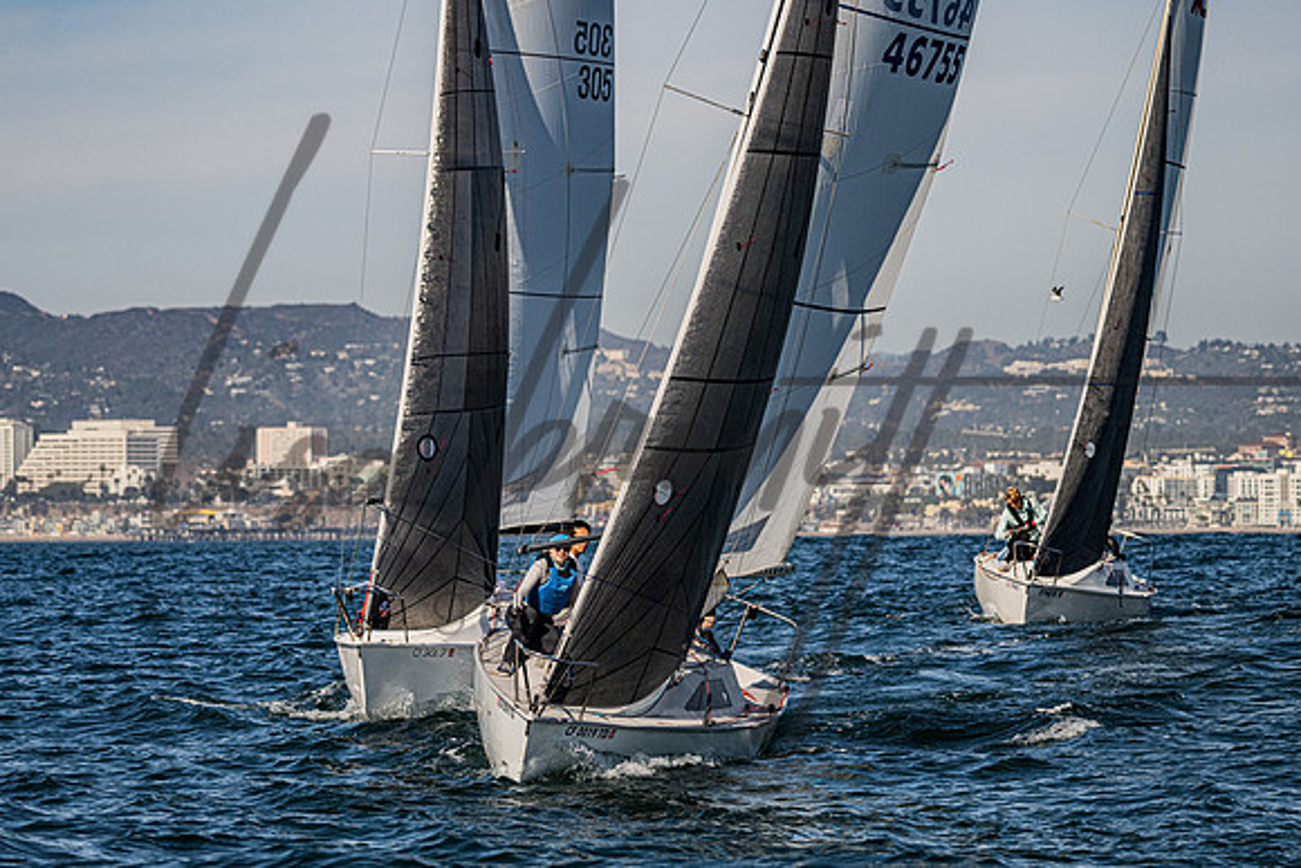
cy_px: 437
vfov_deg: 7.1
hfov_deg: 10.6
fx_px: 6979
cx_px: 610
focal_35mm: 193
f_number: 5.6
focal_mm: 150
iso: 320
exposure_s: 1/3200
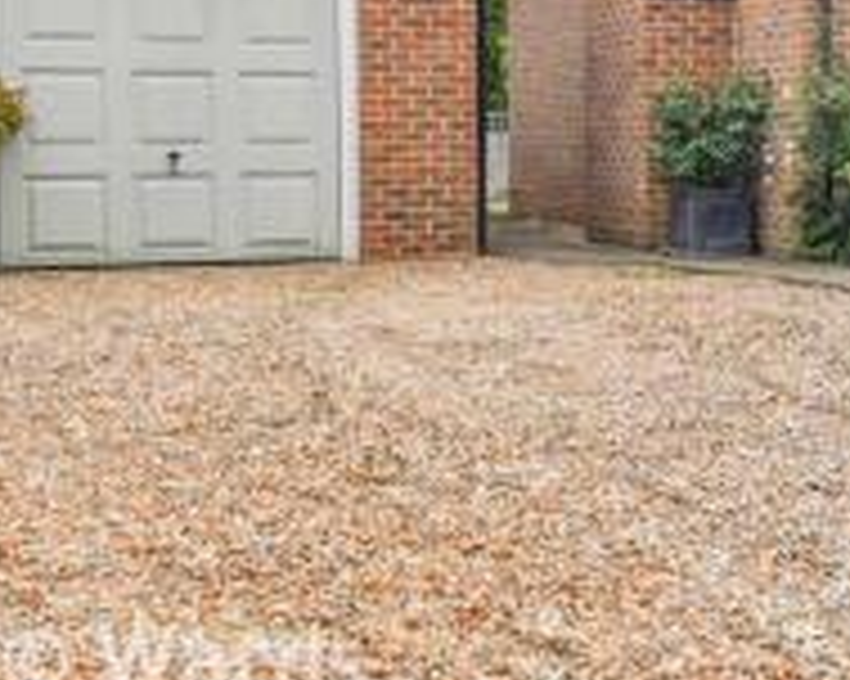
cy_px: 169
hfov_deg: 26.2
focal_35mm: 71
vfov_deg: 21.4
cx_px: 697
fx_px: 1785
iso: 160
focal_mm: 20
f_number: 8
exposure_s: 1/200
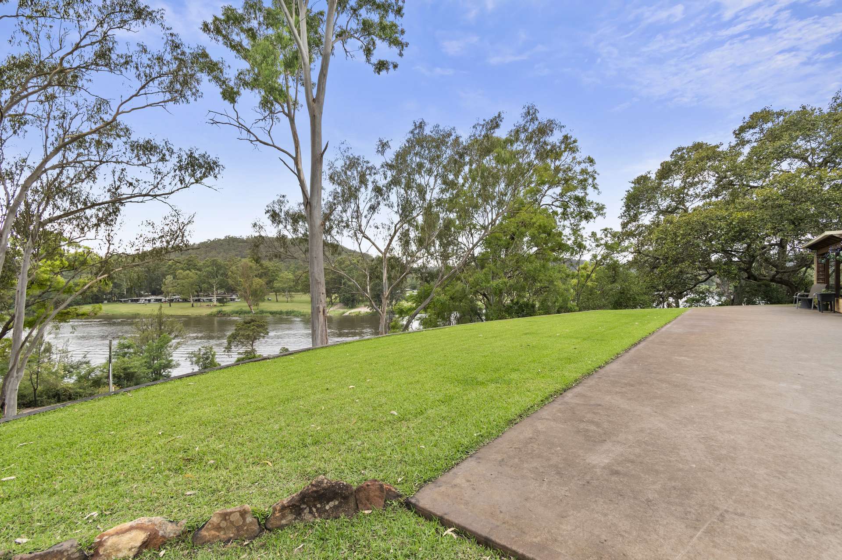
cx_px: 421
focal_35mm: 15
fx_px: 351
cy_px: 280
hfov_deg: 100.4
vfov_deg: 77.3
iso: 160
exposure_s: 1/50
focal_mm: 10
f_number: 8
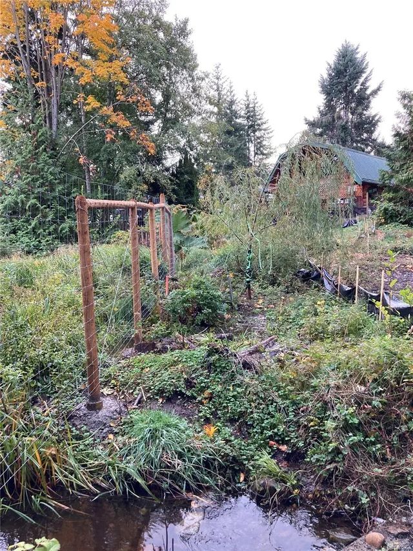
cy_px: 276
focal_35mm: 28
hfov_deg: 49.8
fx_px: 445
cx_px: 206
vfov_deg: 63.4
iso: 80
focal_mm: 3.99
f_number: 1.8
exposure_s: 1/91
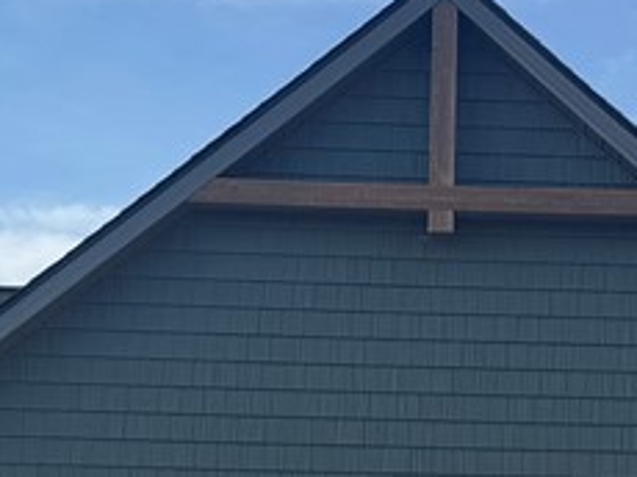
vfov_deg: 13.4
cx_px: 593
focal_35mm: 107
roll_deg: -1.0
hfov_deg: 18.1
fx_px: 1967
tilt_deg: +2.7
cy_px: 582
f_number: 1.78
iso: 80
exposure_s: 1/2415
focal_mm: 6.76
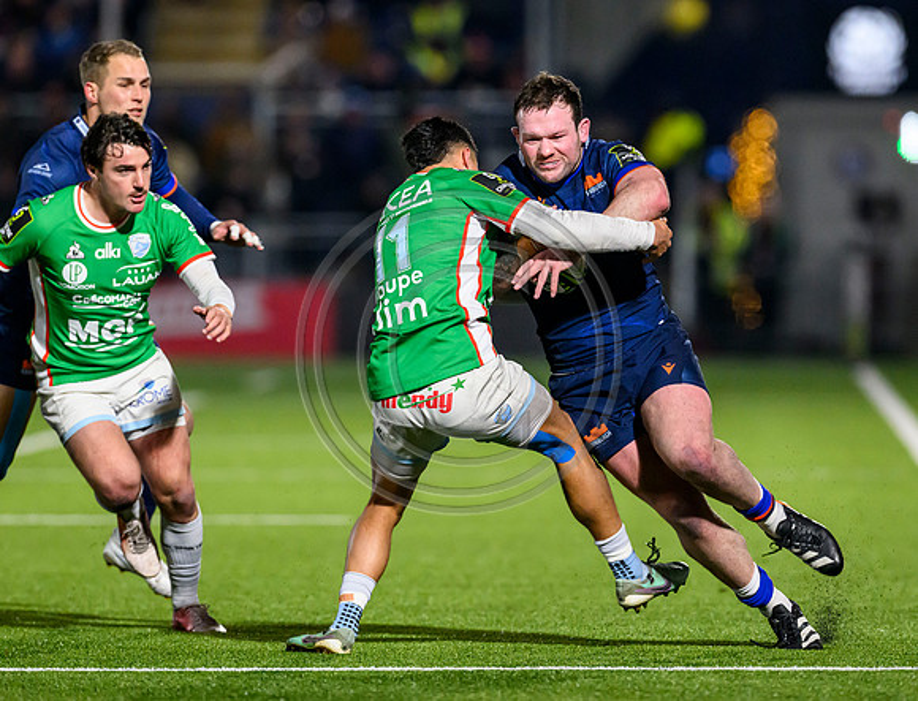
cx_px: 553
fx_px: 12514
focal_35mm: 469
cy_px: 359
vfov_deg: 3.2
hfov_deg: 4.2
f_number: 4
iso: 8000
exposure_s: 1/1250
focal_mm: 400
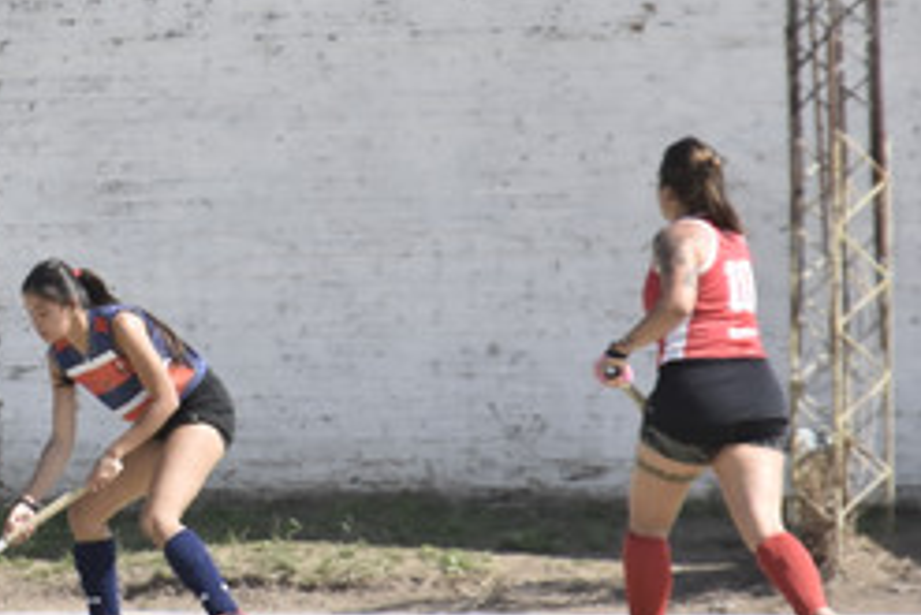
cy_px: 300
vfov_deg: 1.6
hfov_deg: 2.4
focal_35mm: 855
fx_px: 21886
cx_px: 123
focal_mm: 220
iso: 400
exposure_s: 1/1250
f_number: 11
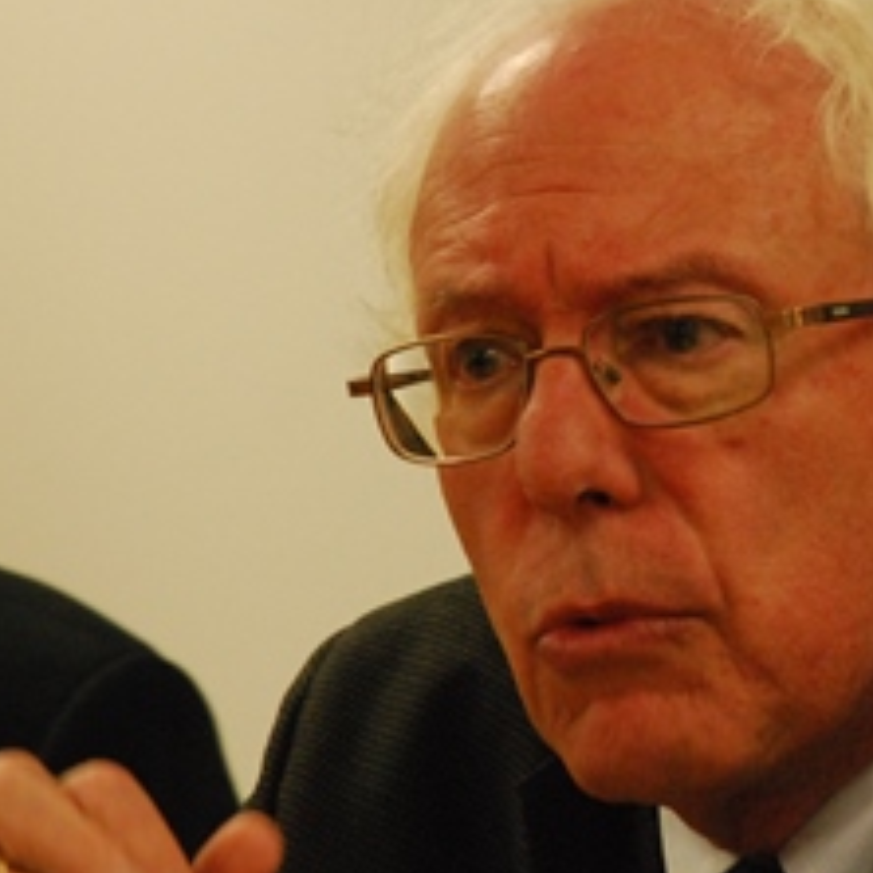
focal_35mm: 389
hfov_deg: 4.5
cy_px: 364
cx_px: 684
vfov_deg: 4.5
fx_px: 11098
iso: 1600
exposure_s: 1/40
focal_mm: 135
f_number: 7.1
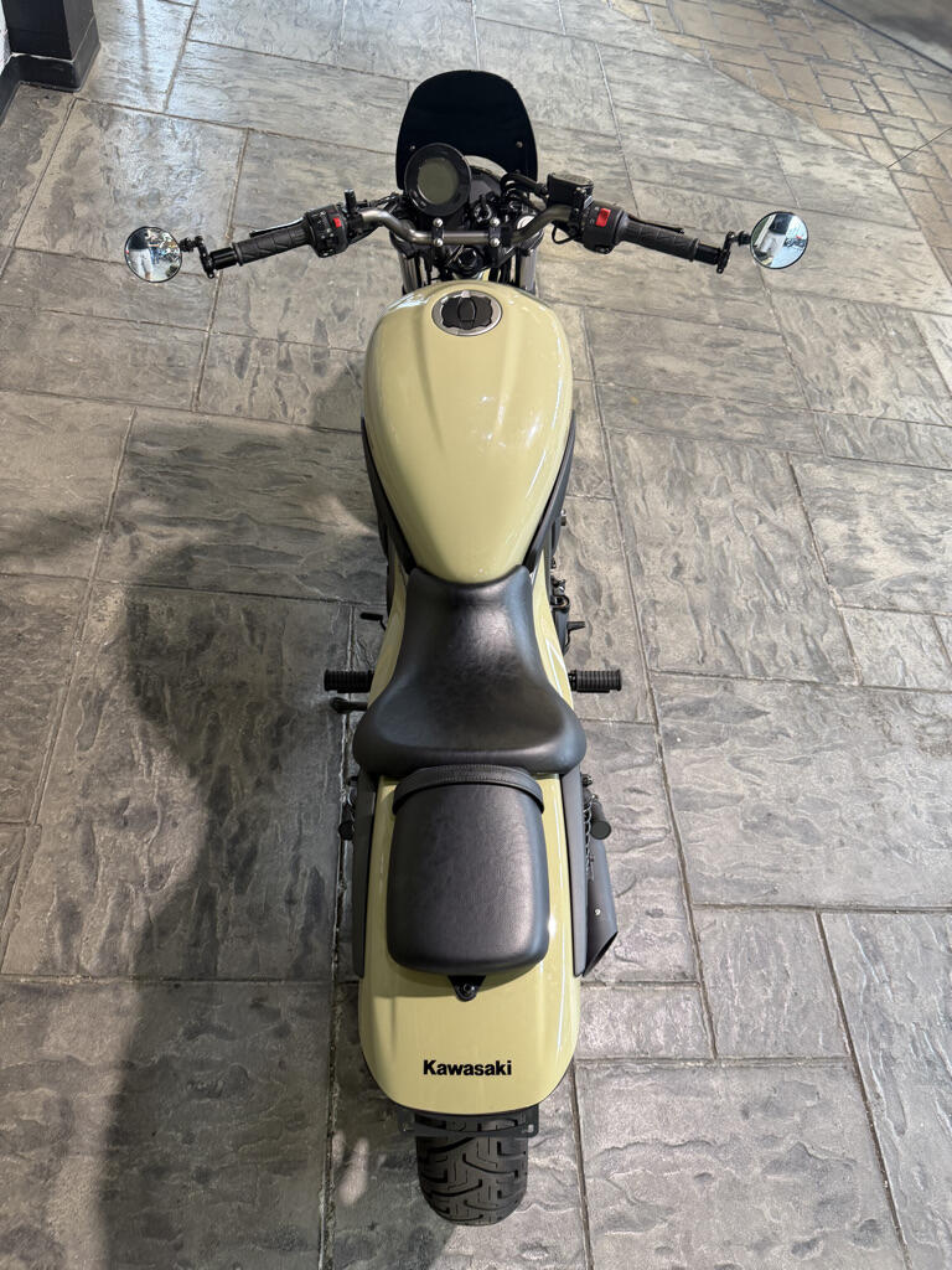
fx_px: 880
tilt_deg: -54.2
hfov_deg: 56.8
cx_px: 476
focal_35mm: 24
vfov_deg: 71.6
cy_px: 635
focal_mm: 6.76
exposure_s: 1/60
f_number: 1.78
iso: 160
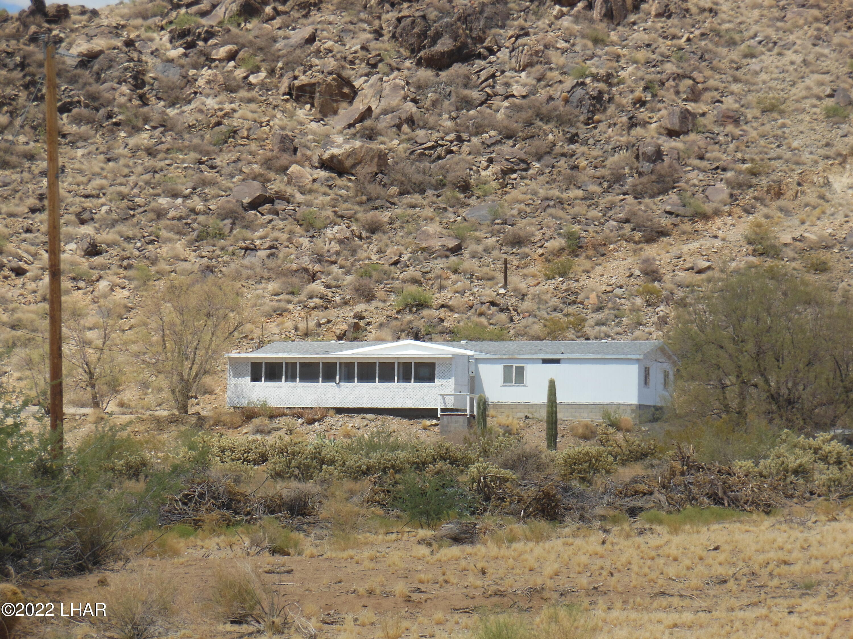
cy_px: 320
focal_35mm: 127
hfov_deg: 15.5
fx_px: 3130
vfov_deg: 11.7
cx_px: 426
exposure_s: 1/800
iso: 125
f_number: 5
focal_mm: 22.6
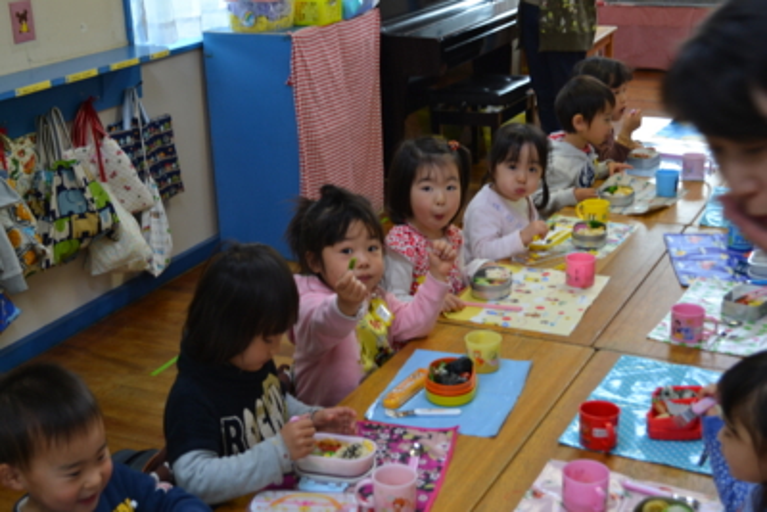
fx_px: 1087
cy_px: 256
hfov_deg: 38.9
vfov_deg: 26.5
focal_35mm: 51
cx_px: 384
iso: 400
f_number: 5
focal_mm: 34
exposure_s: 1/30
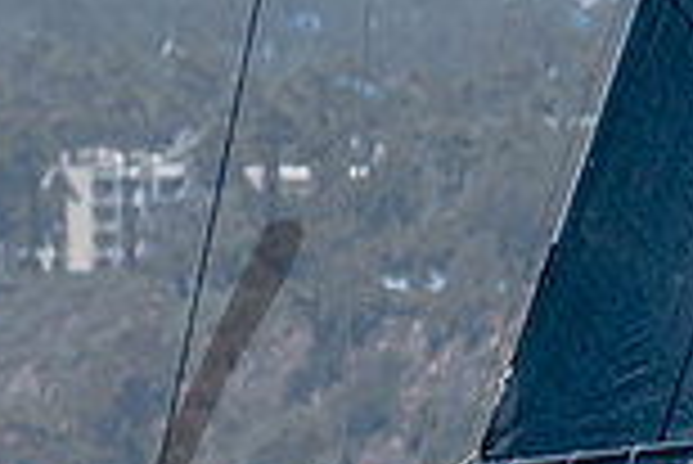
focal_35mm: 2174
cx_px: 868
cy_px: 1083
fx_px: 41888
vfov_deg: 0.6
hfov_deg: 0.9
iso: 200
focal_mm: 300
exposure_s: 1/1600
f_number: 5.6
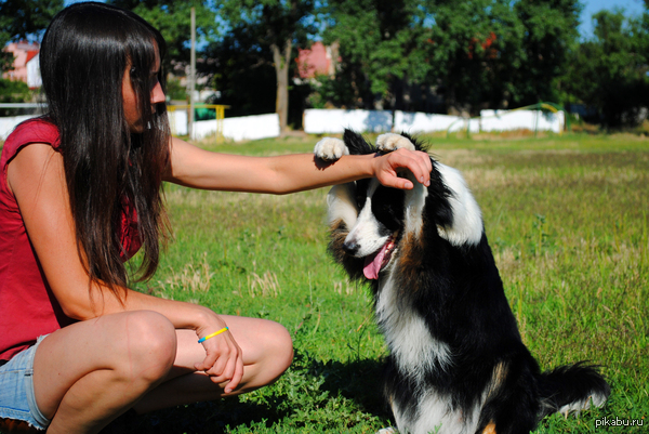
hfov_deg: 28.1
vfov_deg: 19.0
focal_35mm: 72
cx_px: 324
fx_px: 1299
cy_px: 217
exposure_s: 1/1000
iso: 160
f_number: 5.6
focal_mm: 48
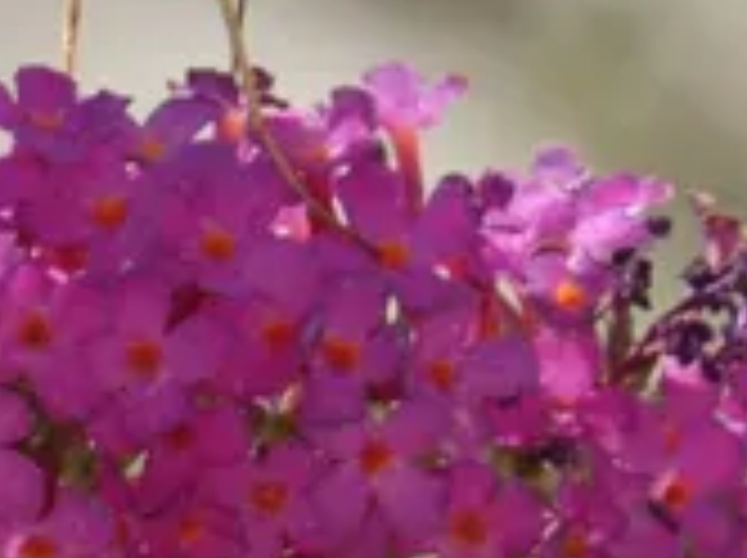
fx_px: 76260
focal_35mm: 3539
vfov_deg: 0.4
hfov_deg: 0.6
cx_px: 342
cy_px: -252
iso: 80
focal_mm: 164.2
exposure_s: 1/320
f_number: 5.6
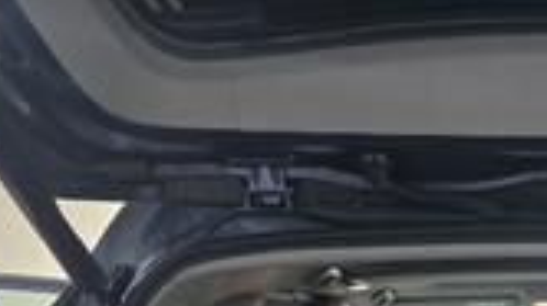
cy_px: 566
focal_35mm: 76
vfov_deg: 13.9
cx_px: 570
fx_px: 1101
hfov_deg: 26.2
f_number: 1.7
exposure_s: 1/120
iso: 1000
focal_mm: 6.3
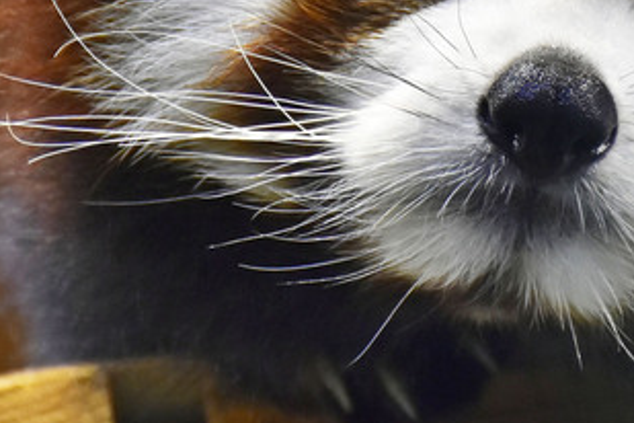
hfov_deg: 4.6
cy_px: -93
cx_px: 406
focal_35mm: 447
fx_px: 7872
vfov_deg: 3.1
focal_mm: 90
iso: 1600
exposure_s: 1/200
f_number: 5.6
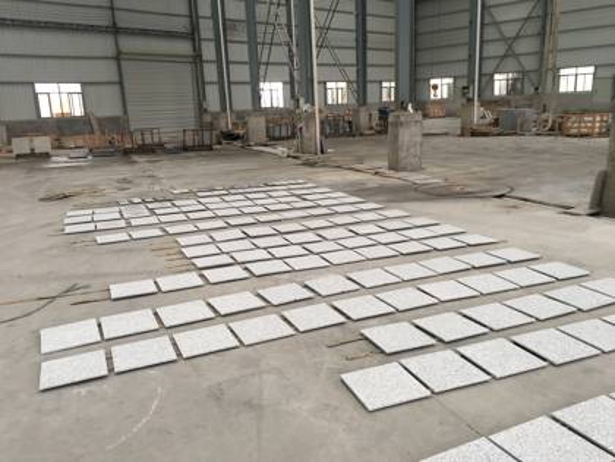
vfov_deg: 48.2
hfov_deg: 61.7
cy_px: 231
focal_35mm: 29
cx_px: 308
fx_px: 515
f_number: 2.2
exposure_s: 1/50
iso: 32
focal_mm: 4.15
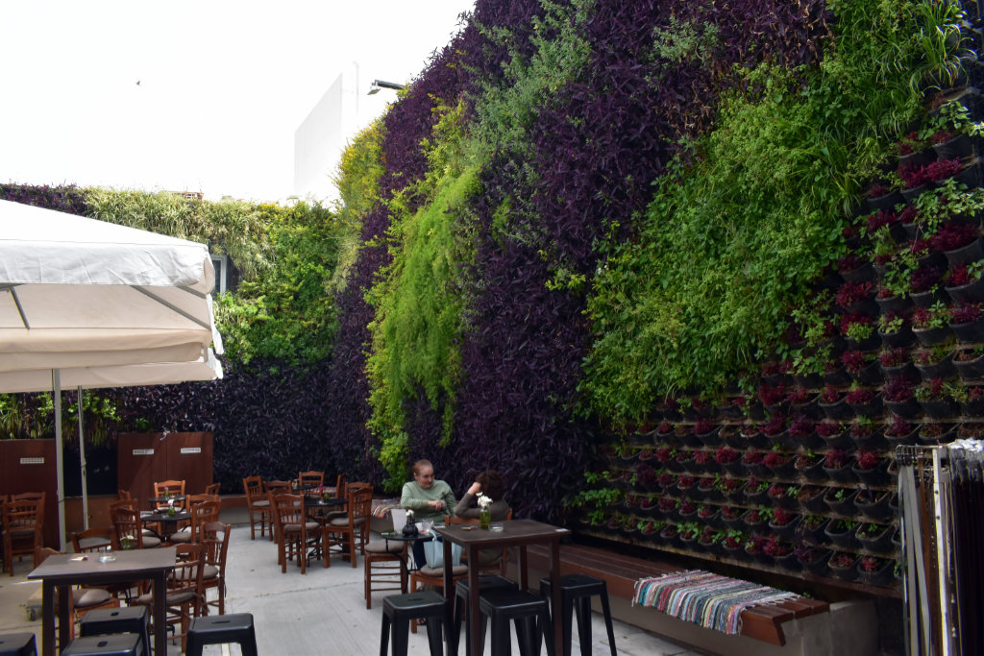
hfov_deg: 67.4
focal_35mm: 27
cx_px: 492
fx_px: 738
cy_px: 328
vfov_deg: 47.9
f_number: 10
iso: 400
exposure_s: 1/250
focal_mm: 18
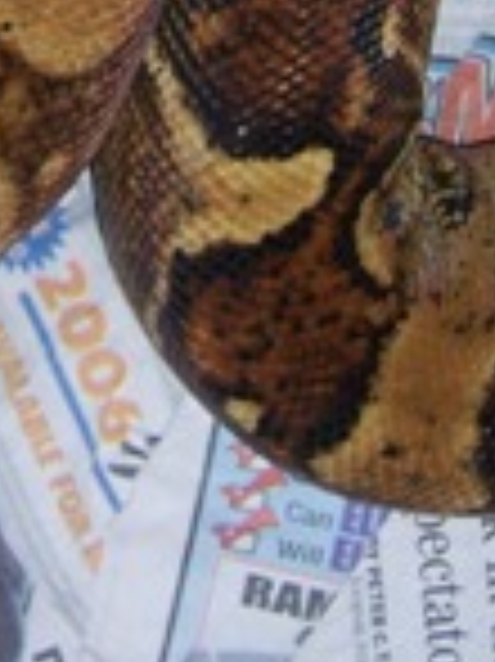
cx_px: 76
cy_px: -351
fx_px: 2998
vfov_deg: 12.0
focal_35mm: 157
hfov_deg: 9.4
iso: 80
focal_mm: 6.2
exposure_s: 1/60
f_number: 2.8
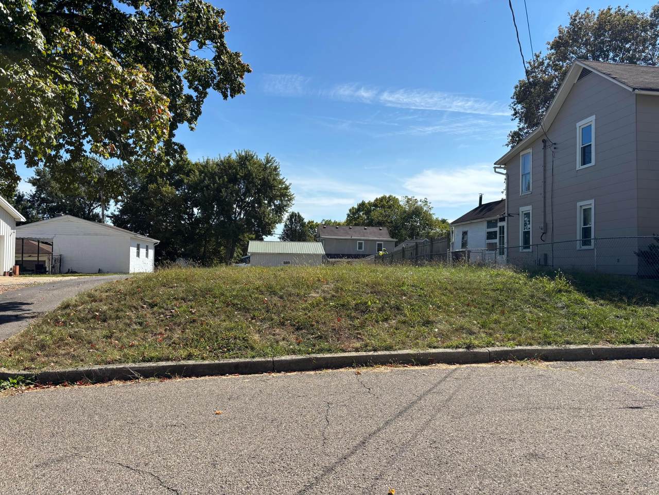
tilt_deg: +1.1
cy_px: 248
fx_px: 495
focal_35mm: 26
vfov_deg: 53.1
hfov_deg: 67.3
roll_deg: -0.9
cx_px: 330
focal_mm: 5.96
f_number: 1.6
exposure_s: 1/3937
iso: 50
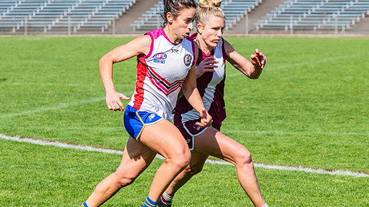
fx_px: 2299
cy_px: 103
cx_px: 175
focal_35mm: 235
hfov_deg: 9.2
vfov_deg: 5.2
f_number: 10
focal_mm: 170
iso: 800
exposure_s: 1/1250
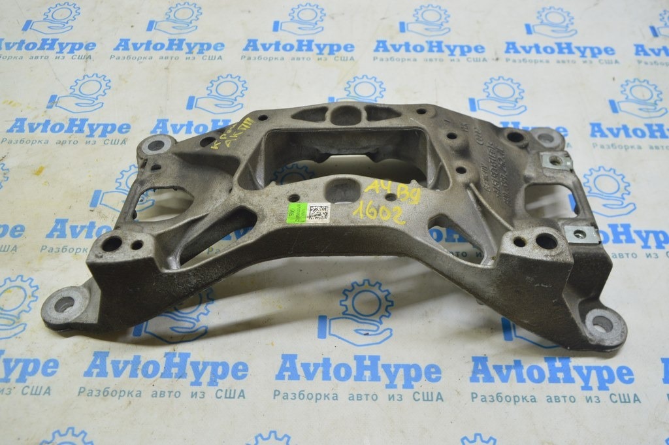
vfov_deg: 43.5
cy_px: 222
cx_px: 334
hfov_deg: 62.0
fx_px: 557
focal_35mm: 30
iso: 400
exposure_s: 1/20
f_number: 5.6
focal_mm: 20
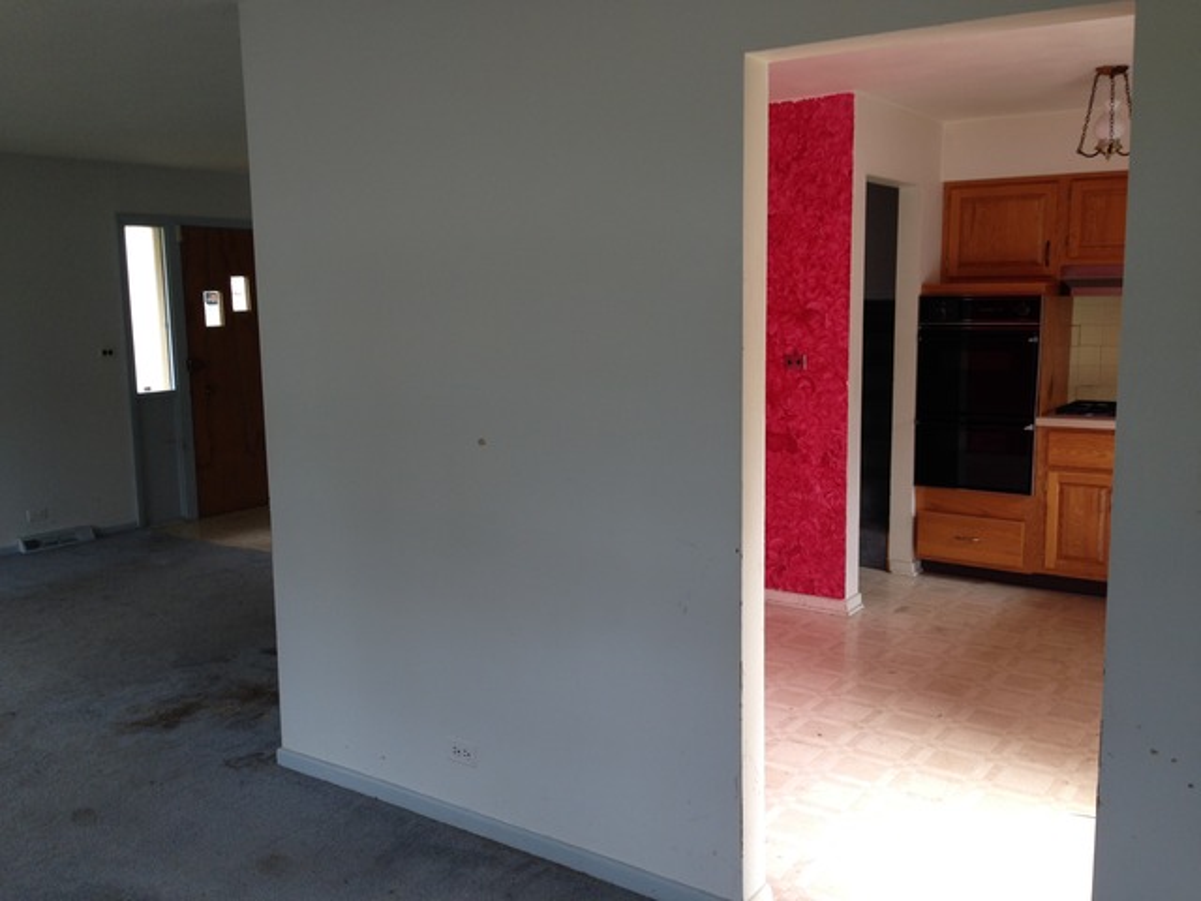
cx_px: 600
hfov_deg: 55.4
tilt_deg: -9.4
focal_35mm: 33
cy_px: 450
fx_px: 1145
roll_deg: +0.7
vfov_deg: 42.9
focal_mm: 4.12
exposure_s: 1/40
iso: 50
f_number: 2.4
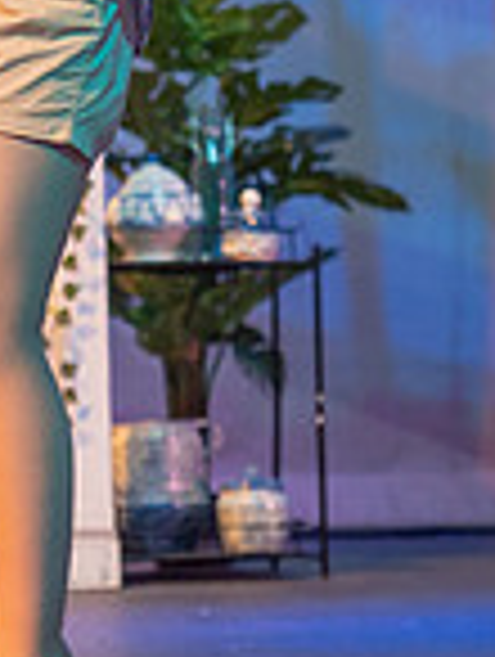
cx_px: -424
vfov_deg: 4.2
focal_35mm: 465
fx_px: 8840
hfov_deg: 3.2
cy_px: -43
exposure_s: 1/250
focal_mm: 112
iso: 1100
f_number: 2.8
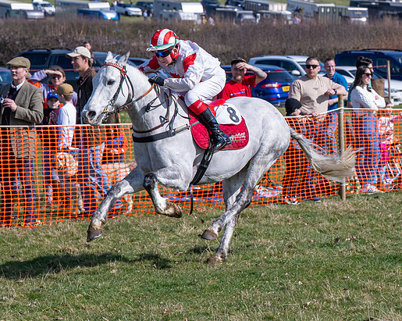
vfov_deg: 9.1
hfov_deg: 11.4
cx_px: 296
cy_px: 143
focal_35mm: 169
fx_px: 2009
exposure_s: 1/1600
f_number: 5
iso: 200
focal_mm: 71
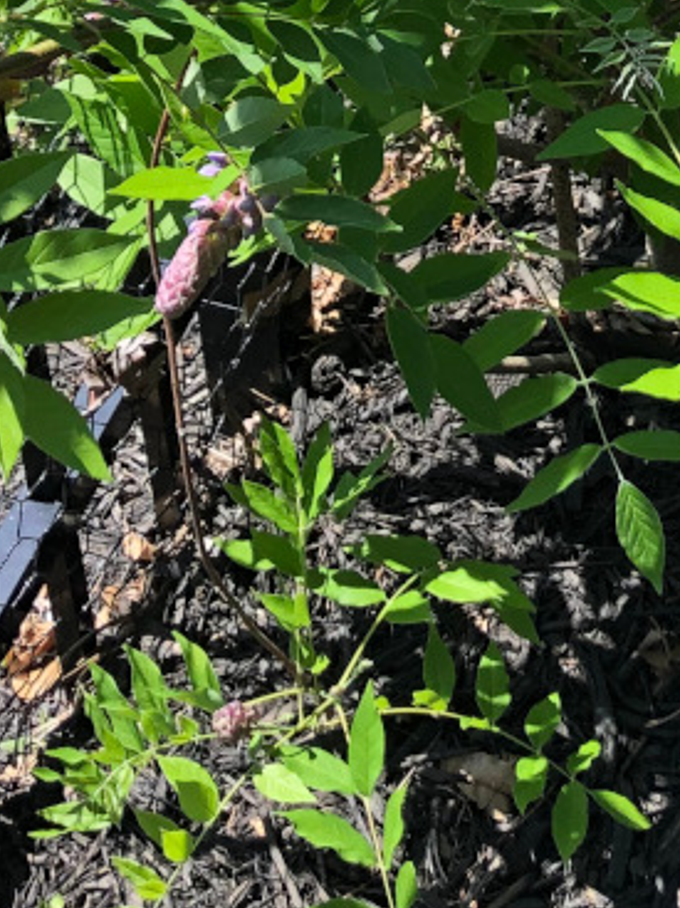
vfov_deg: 16.7
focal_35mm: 110
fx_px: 2883
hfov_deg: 13.2
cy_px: -314
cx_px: 747
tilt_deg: -26.5
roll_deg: +3.0
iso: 20
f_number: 1.8
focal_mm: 3.99
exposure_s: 1/444
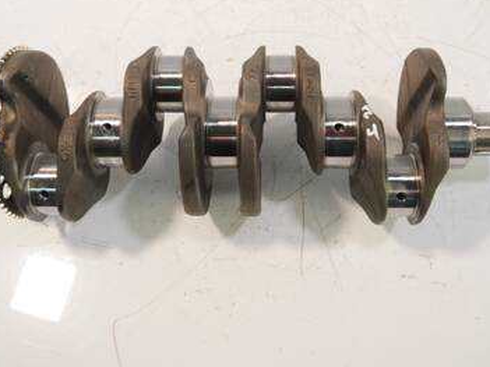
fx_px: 580
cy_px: 130
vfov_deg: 34.9
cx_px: 251
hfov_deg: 45.8
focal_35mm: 41
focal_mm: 15
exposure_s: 1/60
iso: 400
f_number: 3.5
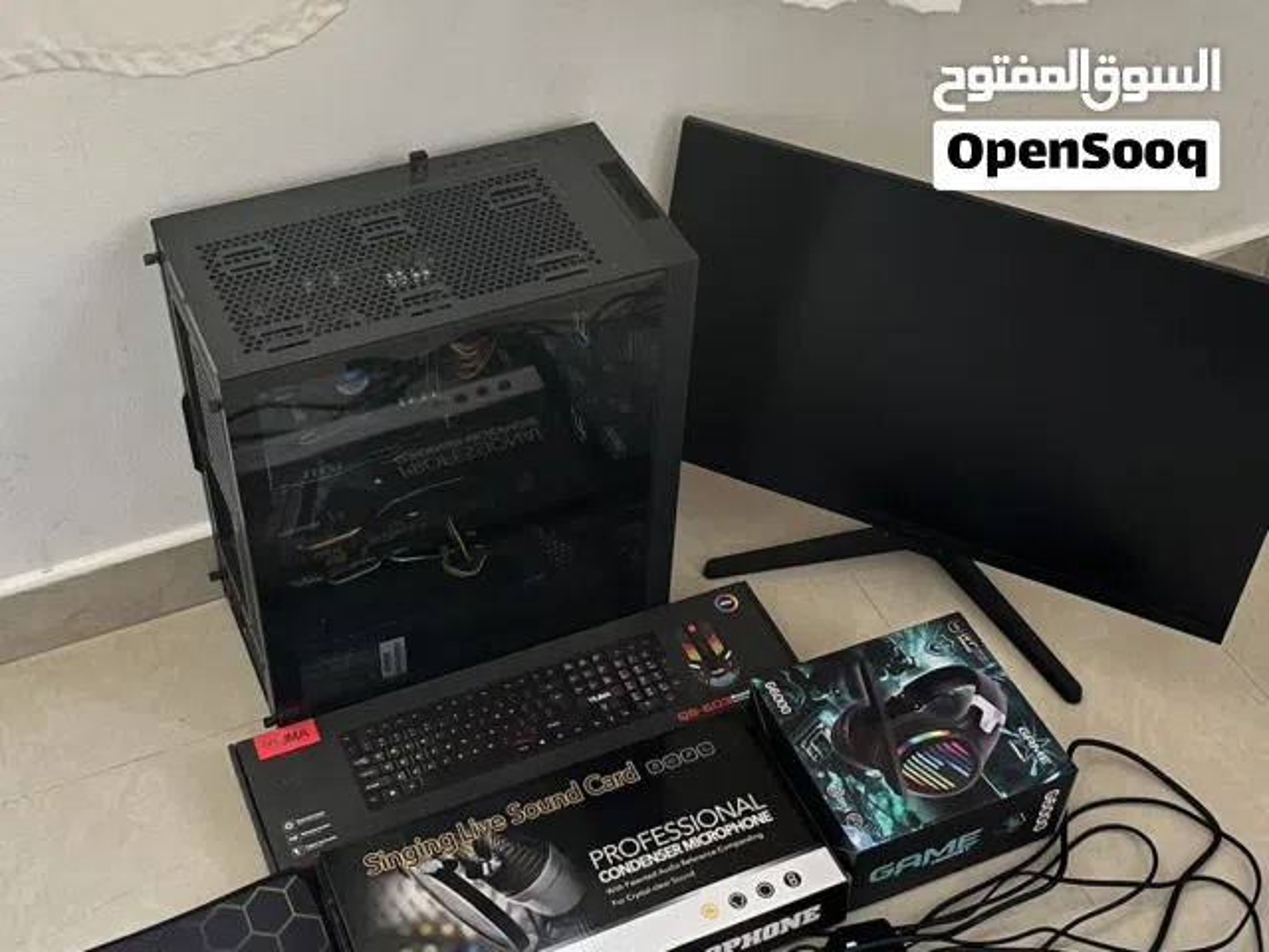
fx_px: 953
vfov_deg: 53.1
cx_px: 634
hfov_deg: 67.3
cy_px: 476
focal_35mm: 26
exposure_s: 1/60
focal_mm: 5.1
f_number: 1.6
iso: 200
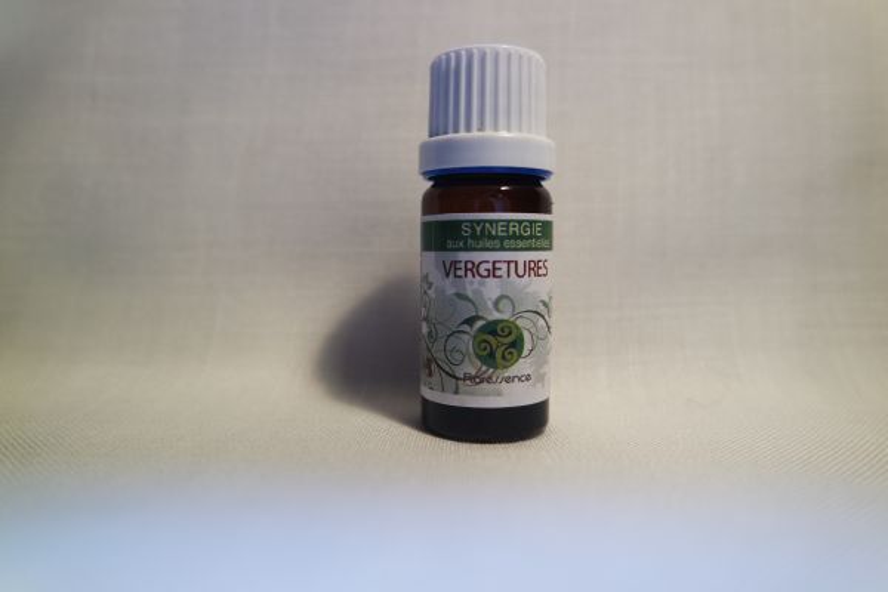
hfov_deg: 73.7
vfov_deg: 53.1
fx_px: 592
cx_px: 444
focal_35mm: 24
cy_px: 296
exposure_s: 1/50
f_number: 3.5
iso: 200
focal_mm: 16
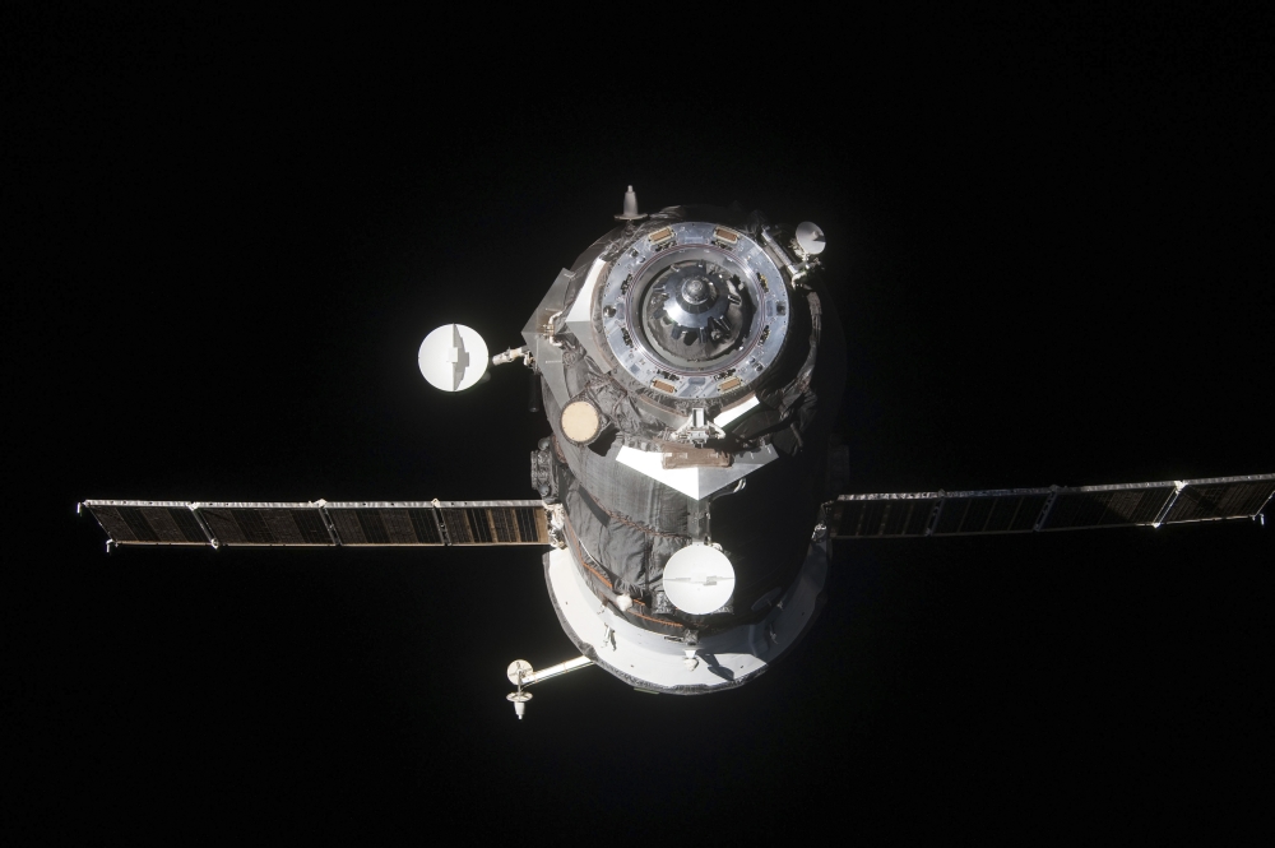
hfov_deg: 25.4
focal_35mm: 80
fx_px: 2831
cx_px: 638
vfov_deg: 17.0
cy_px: 424
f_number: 8
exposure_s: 1/1250
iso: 400
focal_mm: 80
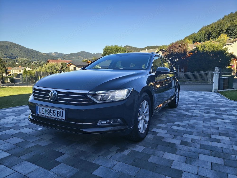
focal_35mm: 24
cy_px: 89
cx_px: 118
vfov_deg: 56.8
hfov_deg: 71.6
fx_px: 164
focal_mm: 5.56
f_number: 1.8
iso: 110
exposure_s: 1/300
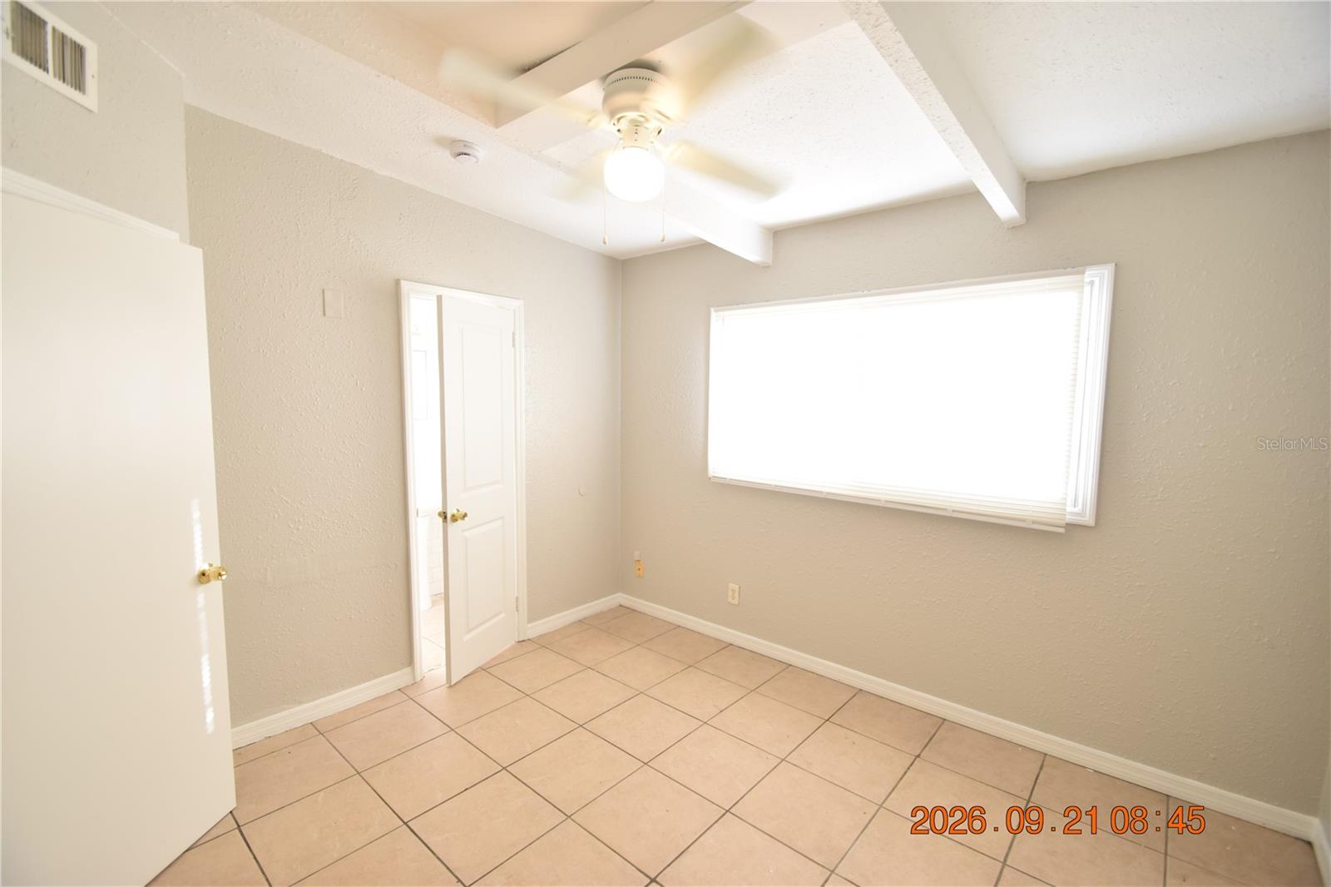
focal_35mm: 15
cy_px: 444
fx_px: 554
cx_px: 666
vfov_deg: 77.3
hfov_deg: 100.4
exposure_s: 1/60
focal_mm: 10
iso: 400
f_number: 4
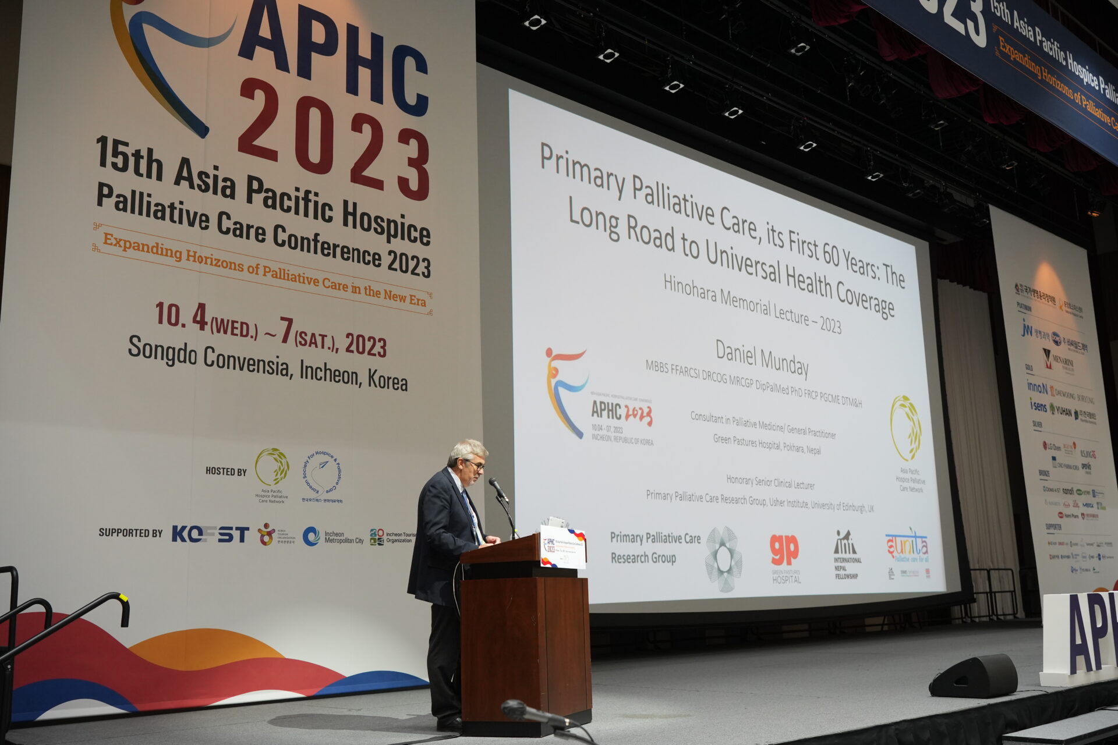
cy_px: 372
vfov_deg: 37.9
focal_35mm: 35
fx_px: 1087
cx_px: 559
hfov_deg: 54.4
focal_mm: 35
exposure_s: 1/160
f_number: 3.2
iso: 2000
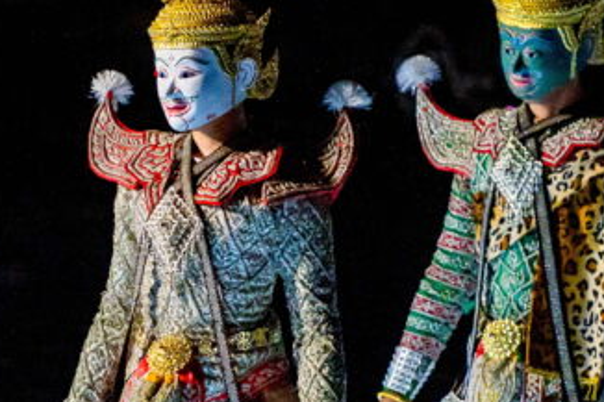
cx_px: 180
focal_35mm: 471
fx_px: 7898
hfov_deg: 4.4
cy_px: 95
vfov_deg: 2.9
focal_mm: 150
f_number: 2.8
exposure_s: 1/320
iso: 2500
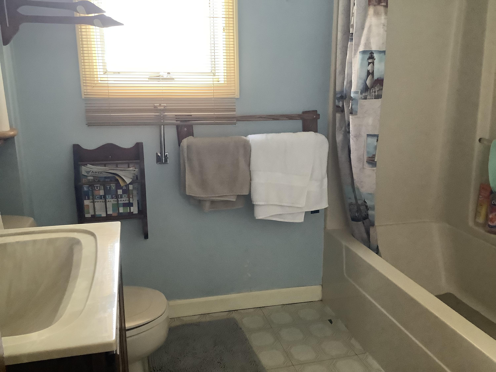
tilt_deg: -13.7
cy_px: 186
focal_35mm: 31
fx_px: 444
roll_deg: -1.0
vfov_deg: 45.4
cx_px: 248
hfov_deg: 58.4
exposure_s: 1/40
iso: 320
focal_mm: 3.3
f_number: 2.4
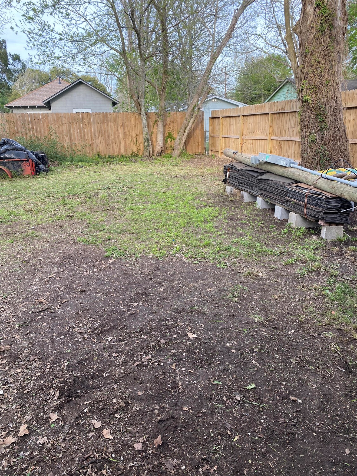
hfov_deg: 53.1
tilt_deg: -15.3
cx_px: 178
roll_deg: +1.5
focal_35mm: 26
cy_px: 238
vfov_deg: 67.3
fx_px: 358
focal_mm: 4.25
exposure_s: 1/175
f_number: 1.8
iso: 32
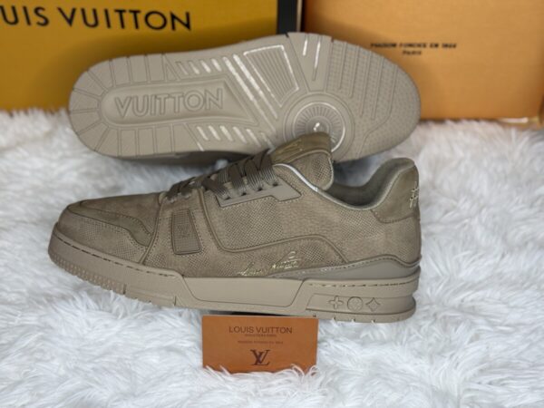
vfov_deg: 30.3
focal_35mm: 48
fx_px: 754
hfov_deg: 39.7
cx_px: 272
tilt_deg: -49.2
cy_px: 204
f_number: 1.78
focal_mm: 6.76
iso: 64
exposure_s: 1/120
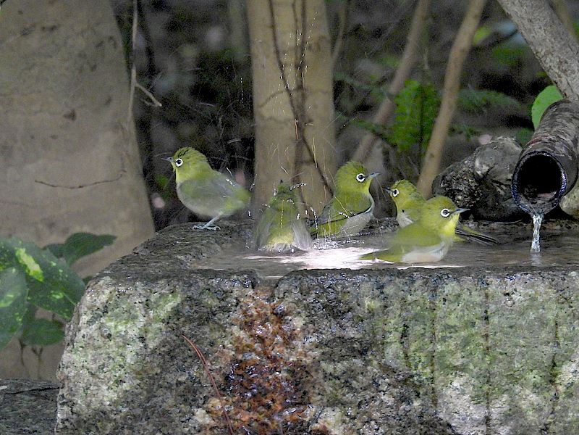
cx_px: 290
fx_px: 13381
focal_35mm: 800
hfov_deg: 2.5
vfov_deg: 1.9
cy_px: 218
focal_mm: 143
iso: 800
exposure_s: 1/40
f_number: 5.6
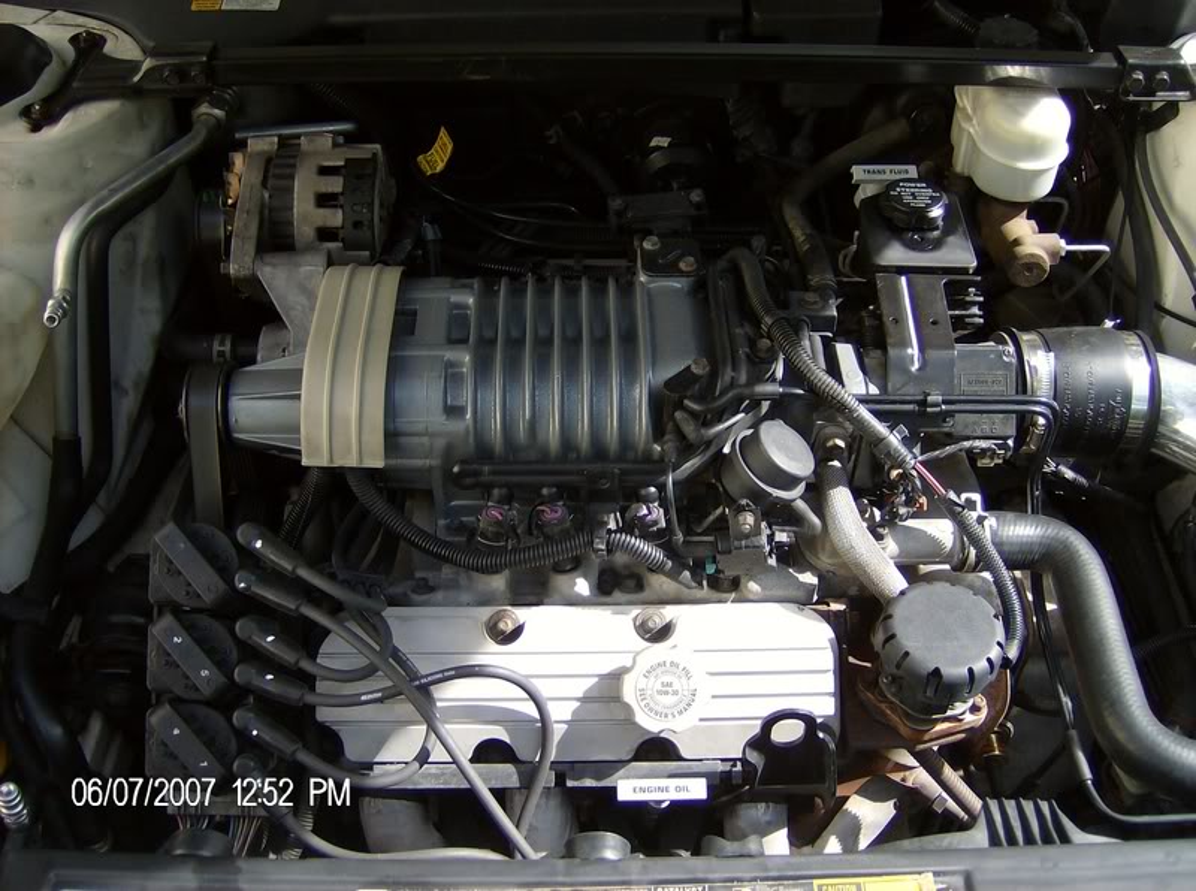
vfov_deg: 39.5
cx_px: 598
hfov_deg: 51.5
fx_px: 1241
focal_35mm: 36
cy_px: 446
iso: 100
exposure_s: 1/281
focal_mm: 6
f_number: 2.8
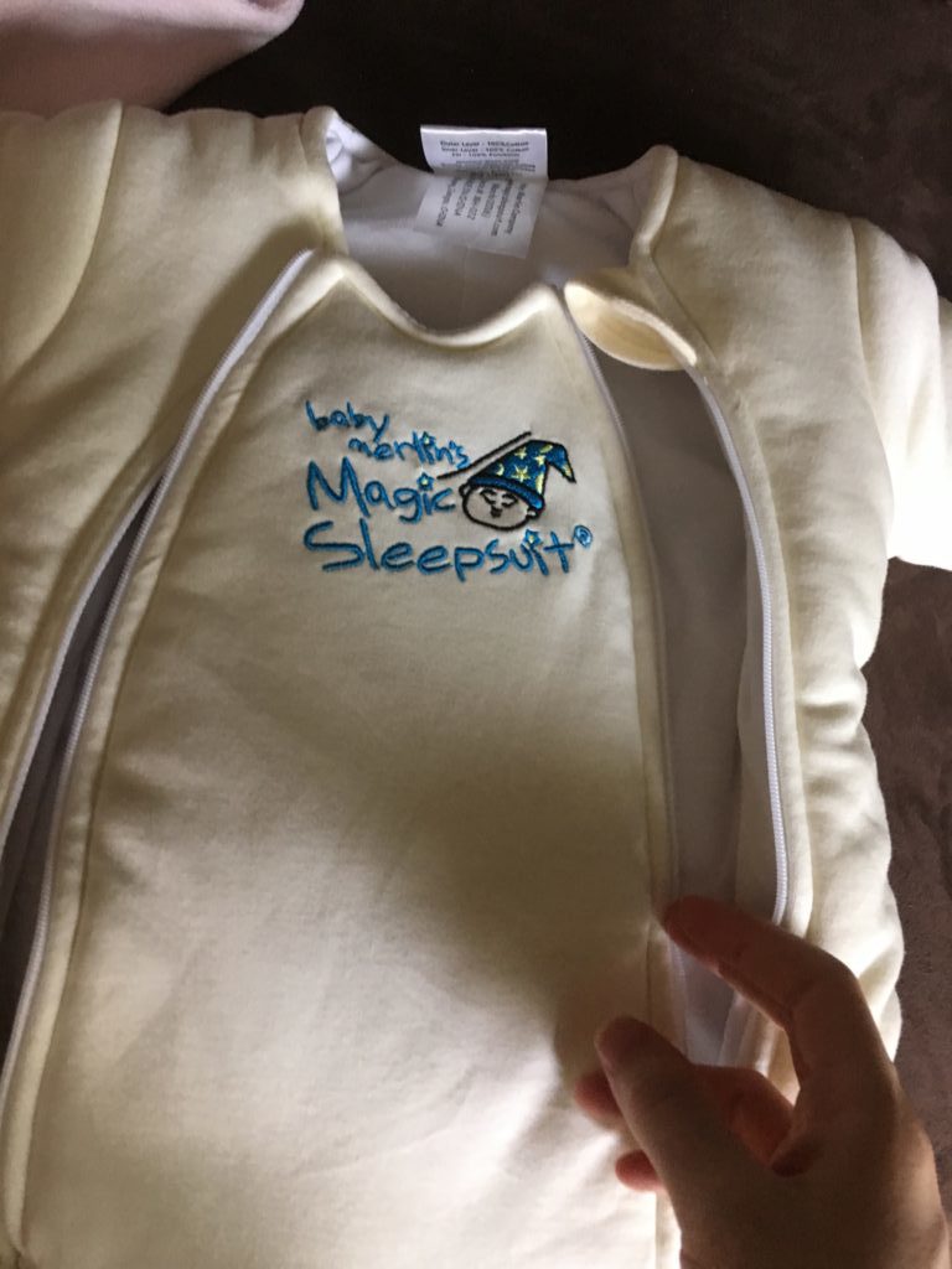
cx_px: 476
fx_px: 1063
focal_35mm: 29
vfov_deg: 61.7
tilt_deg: -80.7
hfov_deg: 48.2
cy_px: 634
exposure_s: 1/30
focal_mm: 4.15
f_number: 2.2
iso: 160
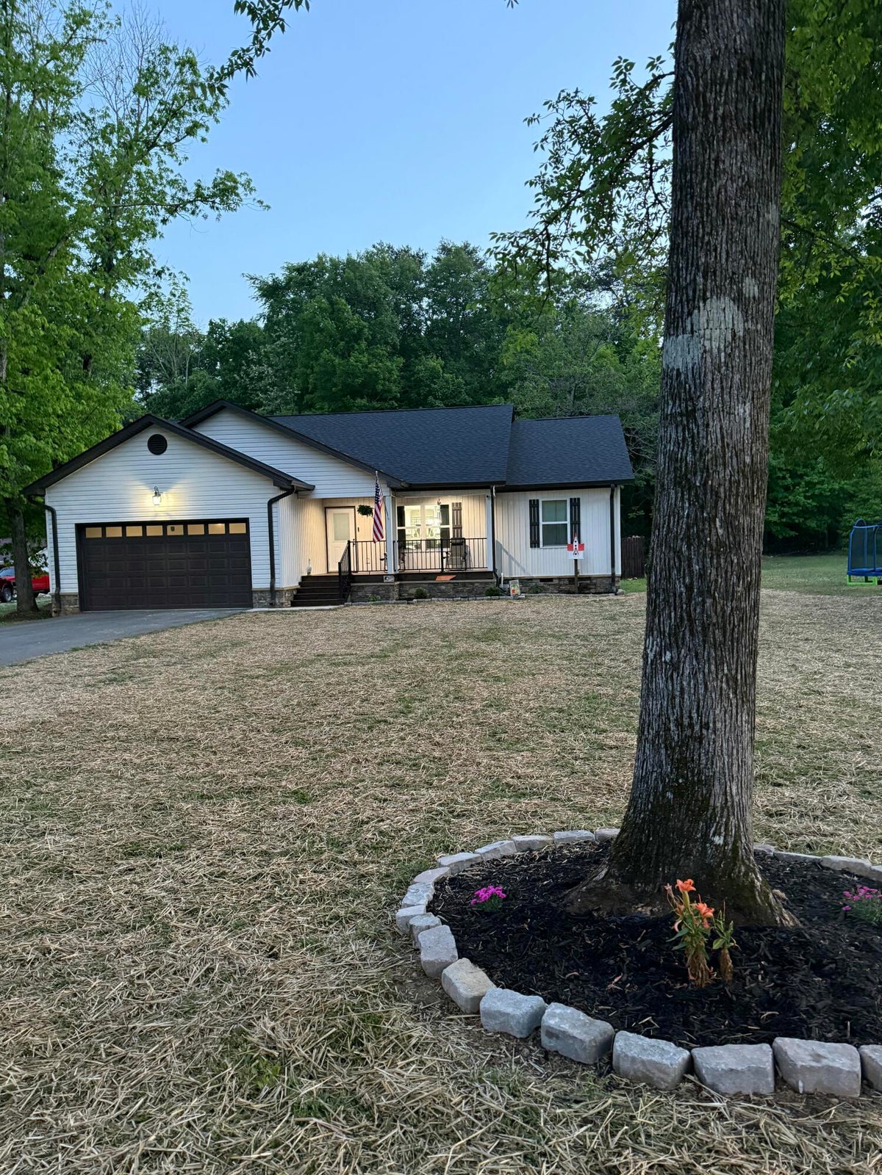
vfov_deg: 71.6
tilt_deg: -1.3
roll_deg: +1.5
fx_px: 815
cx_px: 441
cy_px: 588
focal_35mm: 24
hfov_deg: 56.8
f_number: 1.78
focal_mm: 6.76
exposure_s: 1/40
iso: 640
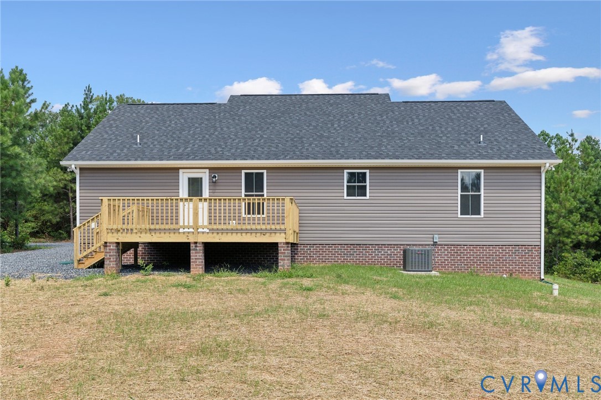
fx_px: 484
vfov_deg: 44.9
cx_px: 300
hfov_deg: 63.7
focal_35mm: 29
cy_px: 200
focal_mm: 29
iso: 320
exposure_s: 1/500
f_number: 6.3
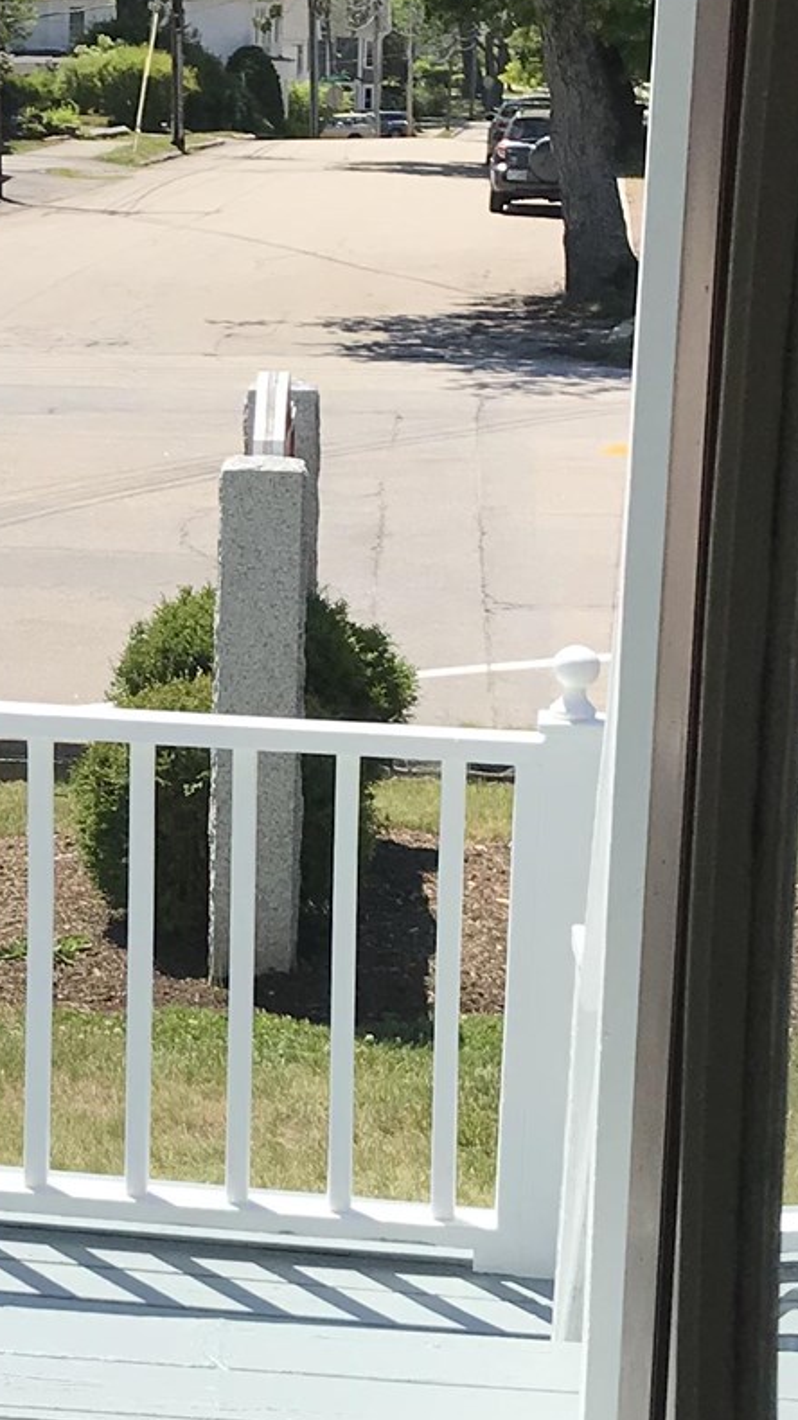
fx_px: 3350
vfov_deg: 23.9
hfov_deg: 13.3
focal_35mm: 89
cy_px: 721
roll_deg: -0.7
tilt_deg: -11.2
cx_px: -54
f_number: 1.8
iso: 20
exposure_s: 1/2591
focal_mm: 3.99
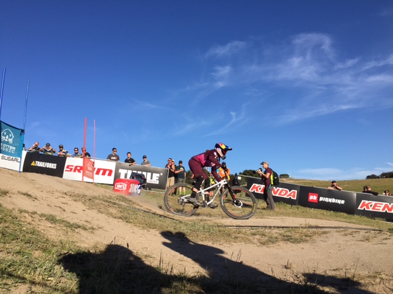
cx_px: 196
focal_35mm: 29
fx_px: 329
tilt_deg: +10.8
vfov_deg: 48.2
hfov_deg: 61.7
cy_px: 147
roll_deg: +2.8
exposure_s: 1/2083
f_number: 2.2
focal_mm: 4.15
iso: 32
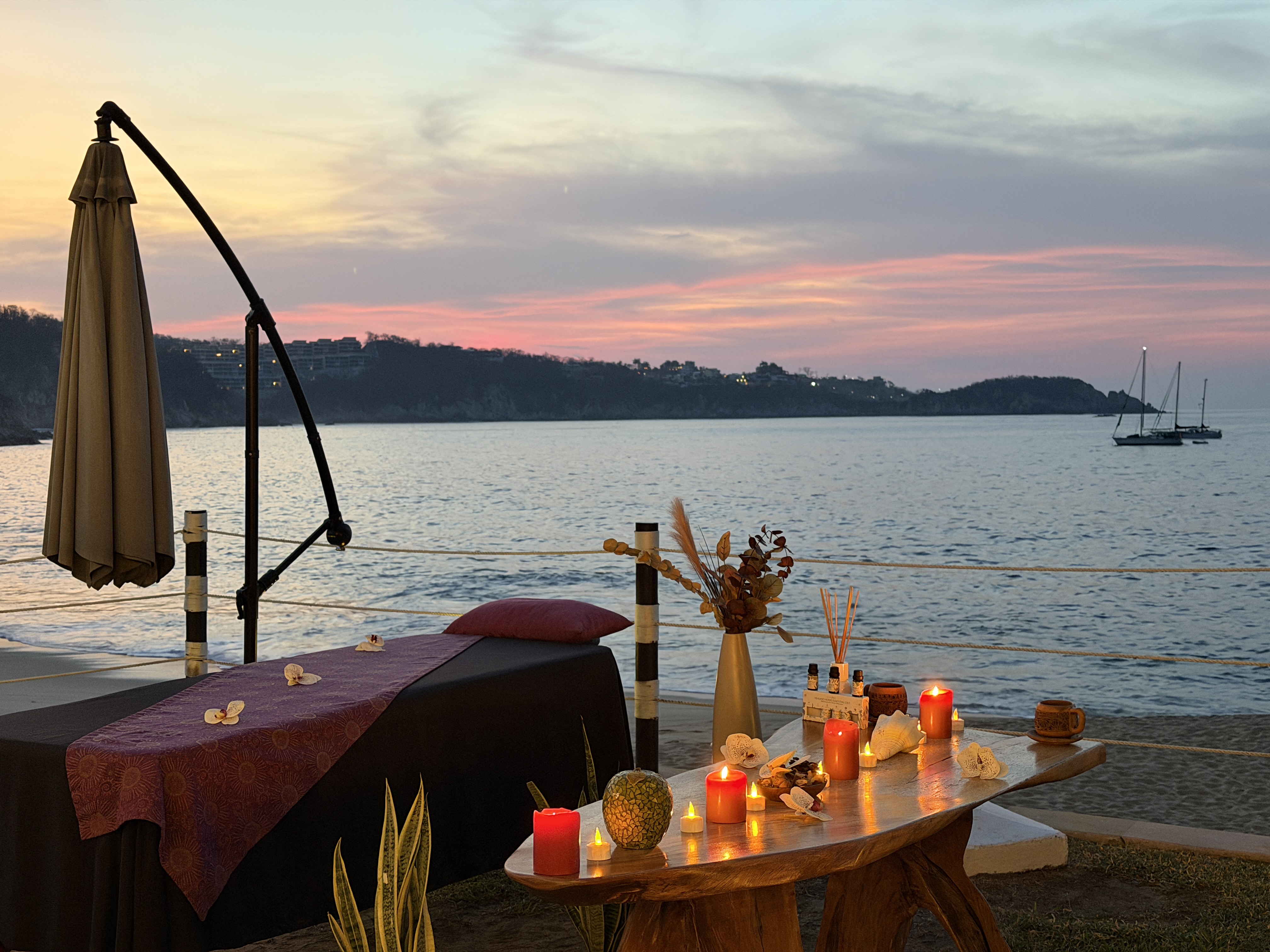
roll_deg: +0.7
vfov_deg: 30.3
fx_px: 1761
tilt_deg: -2.5
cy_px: 476
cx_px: 635
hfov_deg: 39.7
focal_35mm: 48
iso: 800
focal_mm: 6.76
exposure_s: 1/20
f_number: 1.78
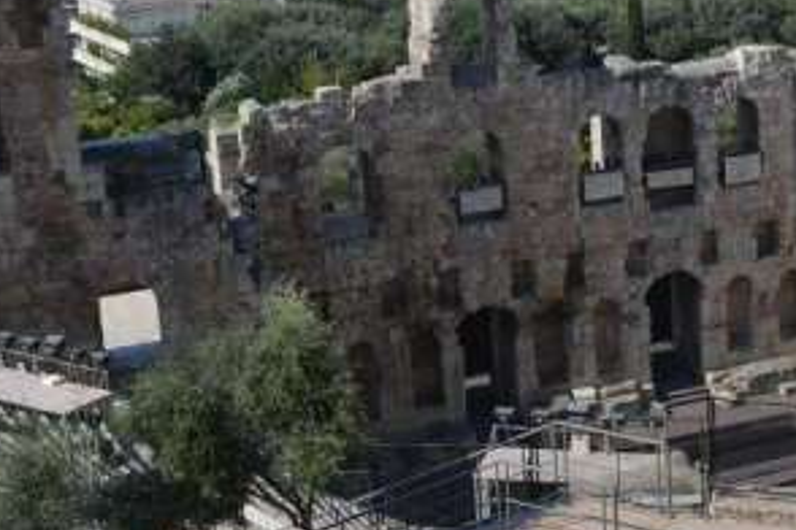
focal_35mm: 79
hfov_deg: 24.8
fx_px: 1747
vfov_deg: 17.3
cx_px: 736
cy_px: 203
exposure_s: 1/320
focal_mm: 29
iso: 280
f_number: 9
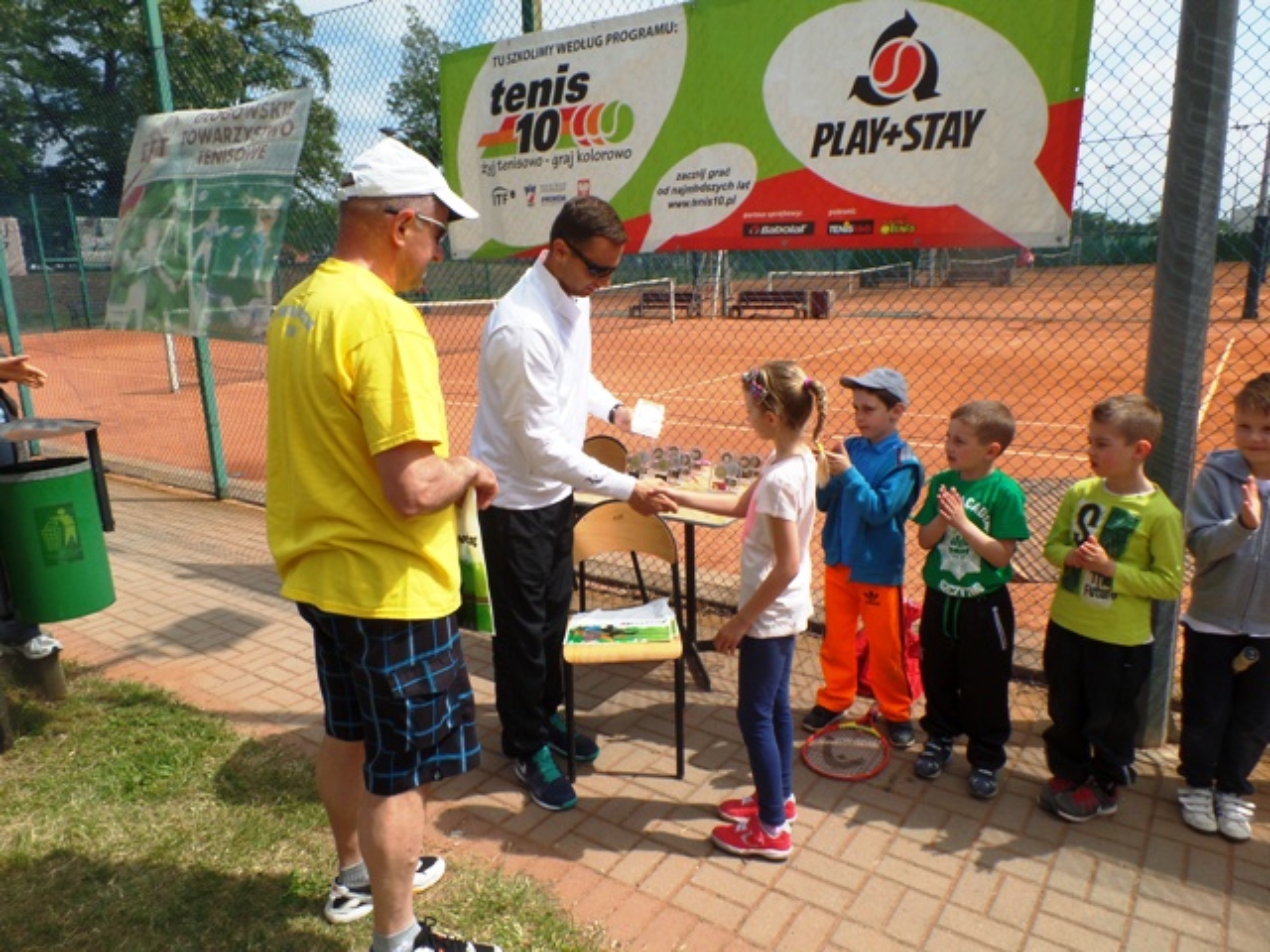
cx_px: 635
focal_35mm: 23
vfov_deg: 58.9
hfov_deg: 73.9
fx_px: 844
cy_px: 476
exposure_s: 1/1000
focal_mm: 4.1
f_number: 4
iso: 100
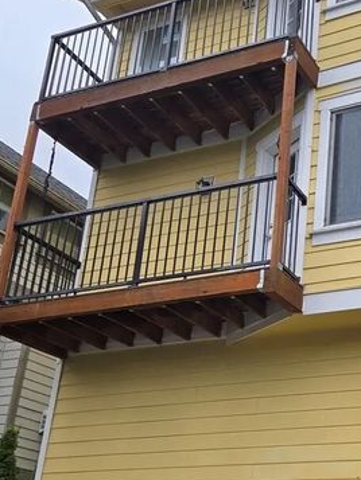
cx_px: 346
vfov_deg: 34.7
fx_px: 764
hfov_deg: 25.5
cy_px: 307
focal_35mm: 55
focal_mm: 5.4
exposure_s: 1/820
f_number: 1.8
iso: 25
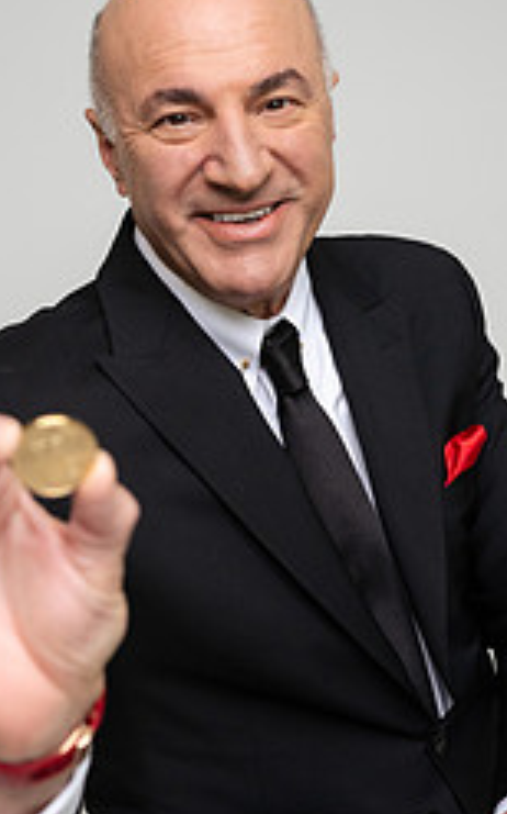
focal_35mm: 65
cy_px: 455
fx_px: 1440
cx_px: 211
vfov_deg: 31.5
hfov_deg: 20.0
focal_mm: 35
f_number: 4
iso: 400
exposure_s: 1/125
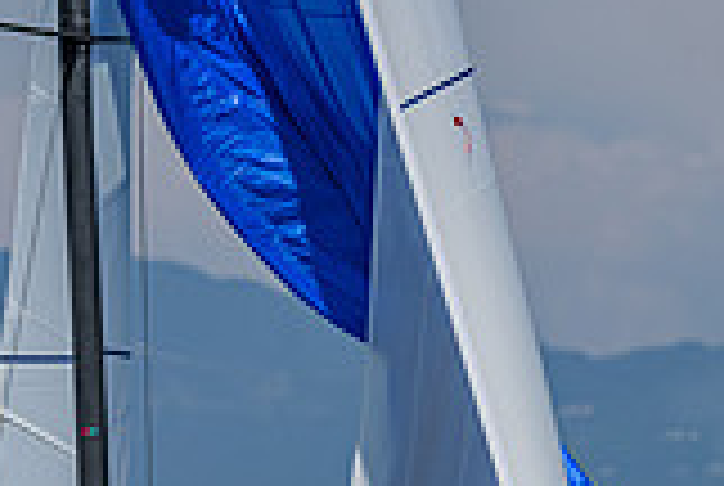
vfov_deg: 1.3
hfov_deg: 2.0
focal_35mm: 1040
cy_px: 914
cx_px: -204
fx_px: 20954
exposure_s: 1/2500
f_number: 6.3
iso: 400
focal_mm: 230
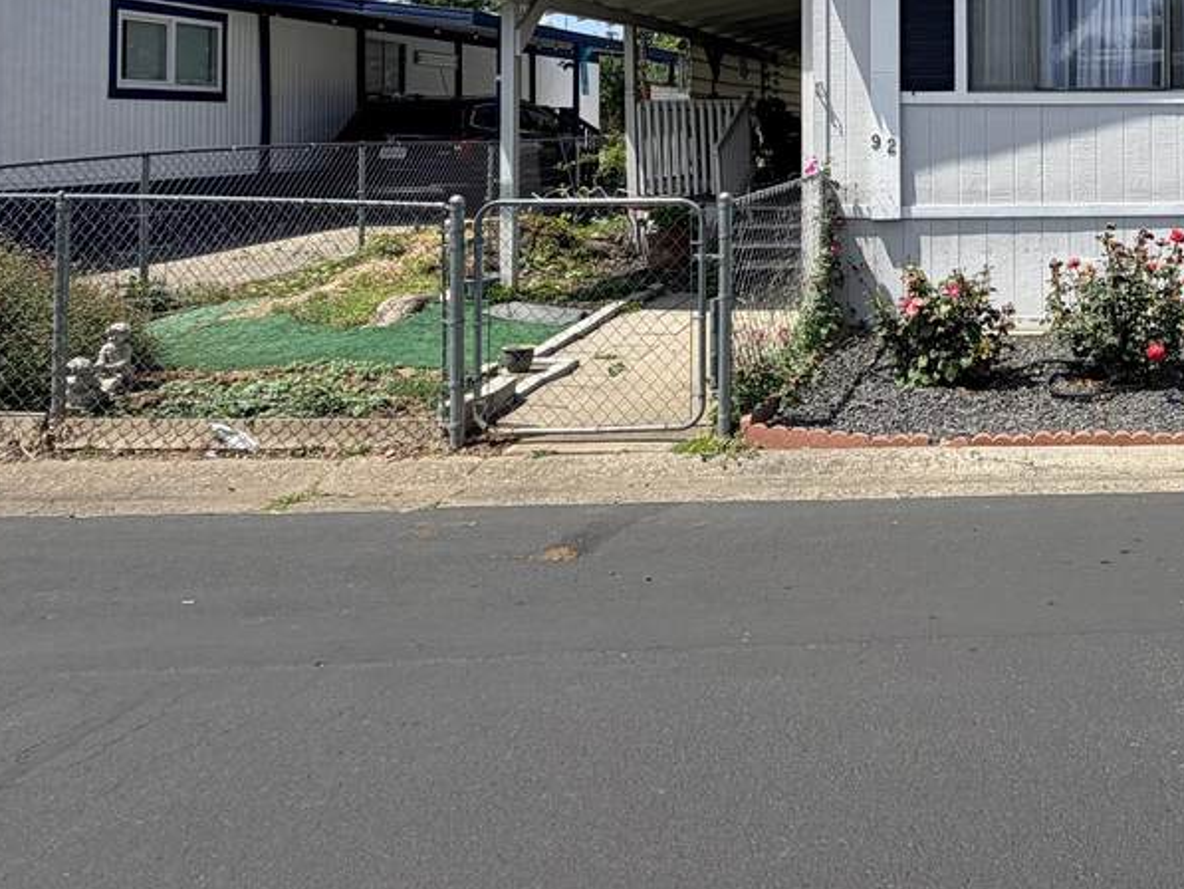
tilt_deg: +1.1
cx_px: 1148
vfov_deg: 43.3
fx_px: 1026
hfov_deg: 50.2
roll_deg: +0.7
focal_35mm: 30
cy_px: 111
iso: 20
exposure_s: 1/841
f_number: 2.2
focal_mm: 2.22
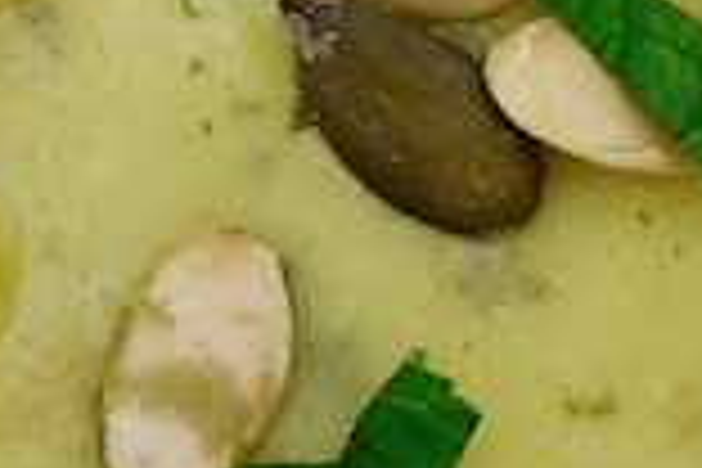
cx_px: 616
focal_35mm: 231
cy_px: -144
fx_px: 4504
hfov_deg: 8.9
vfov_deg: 5.9
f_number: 2.8
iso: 80
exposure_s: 1/160
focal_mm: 8.5
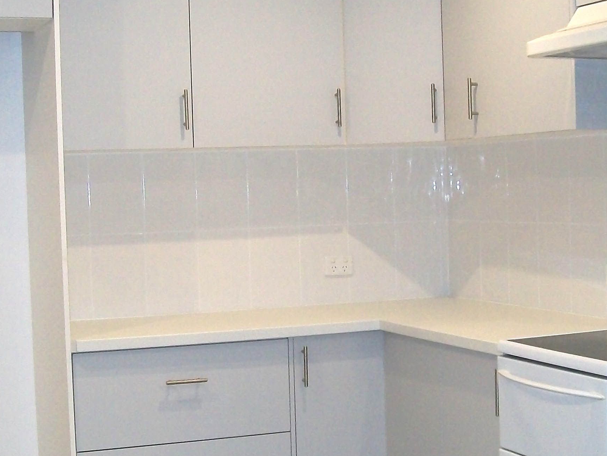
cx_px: 302
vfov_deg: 21.6
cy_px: 264
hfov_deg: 28.6
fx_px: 1192
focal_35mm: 68
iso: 160
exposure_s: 1/30
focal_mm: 6
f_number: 2.7
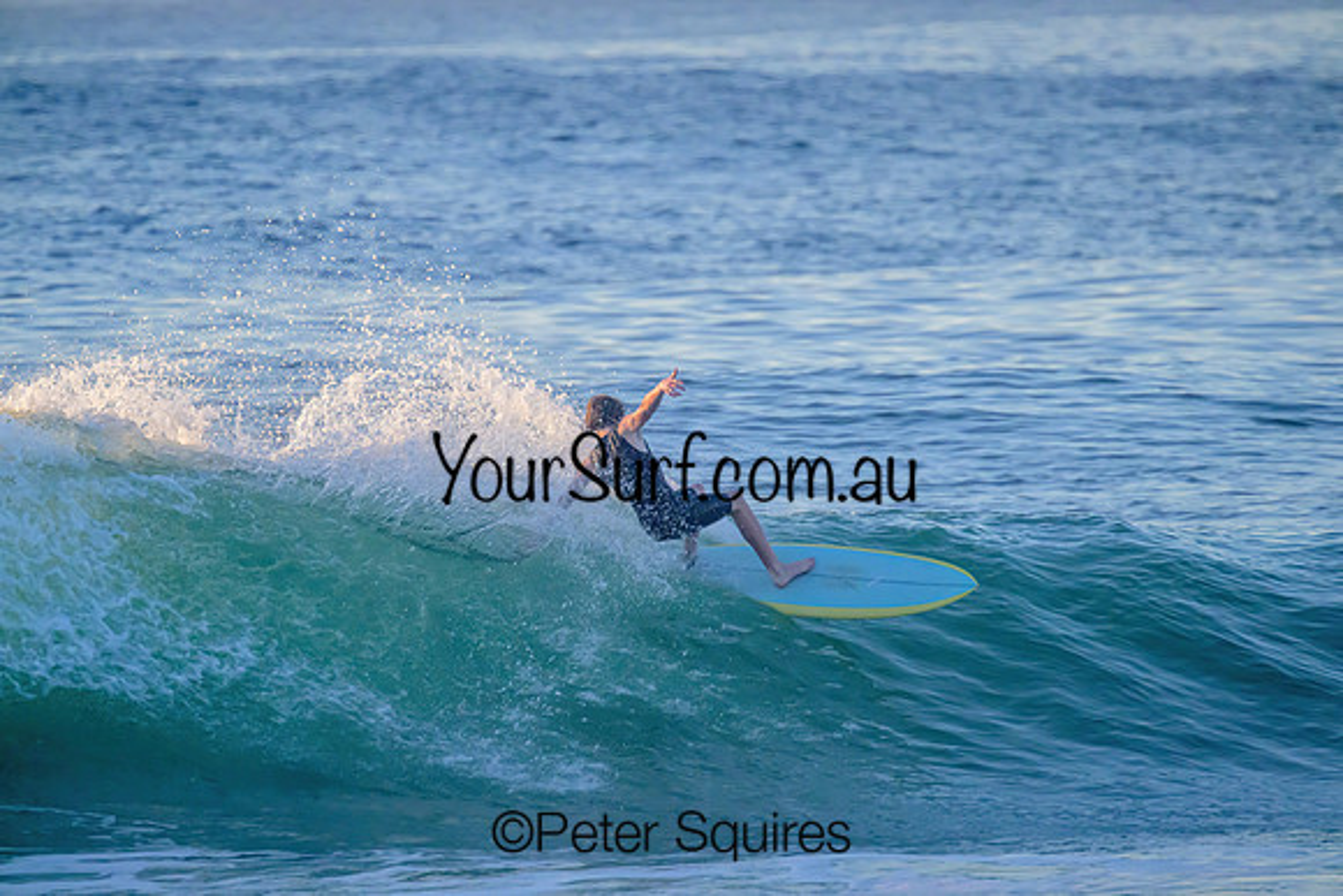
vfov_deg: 1.7
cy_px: 448
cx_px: 672
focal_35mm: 800
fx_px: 29850
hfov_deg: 2.6
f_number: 11
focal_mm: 800
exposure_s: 1/1250
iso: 2800
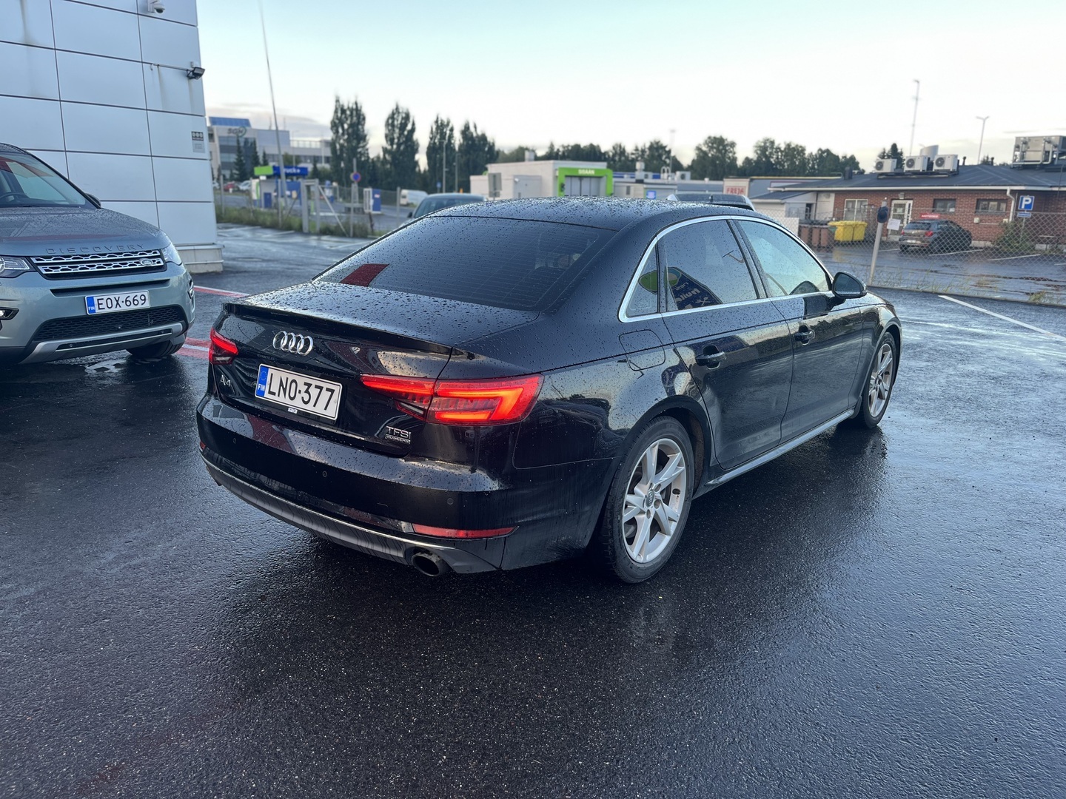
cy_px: 400
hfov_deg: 67.3
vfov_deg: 53.1
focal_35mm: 26
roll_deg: -0.8
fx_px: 801
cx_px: 533
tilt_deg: -15.2
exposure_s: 1/122
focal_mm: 5.1
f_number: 1.6
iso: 40
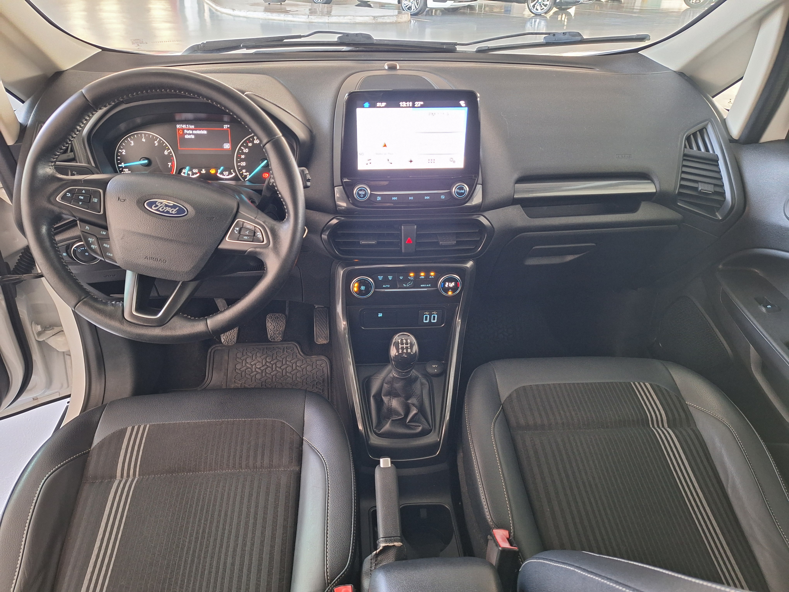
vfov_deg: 58.9
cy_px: 296
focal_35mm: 23
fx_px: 524
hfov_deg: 73.9
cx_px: 394
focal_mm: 5.54
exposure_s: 1/24
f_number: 1.8
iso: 320
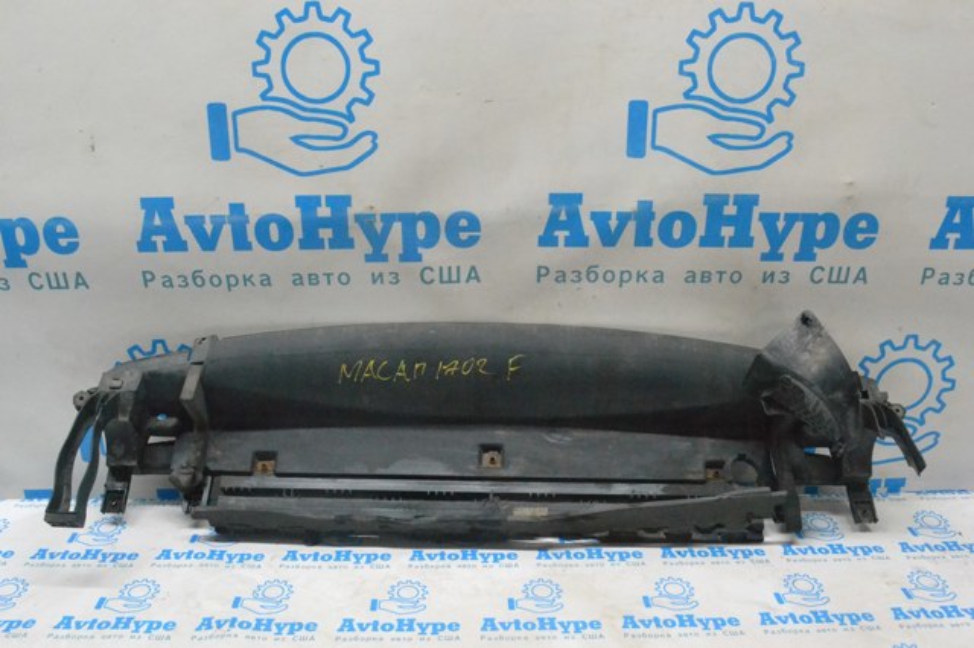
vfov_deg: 39.9
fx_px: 892
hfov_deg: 57.2
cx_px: 487
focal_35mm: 33
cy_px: 324
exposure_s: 1/160
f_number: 10
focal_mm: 22
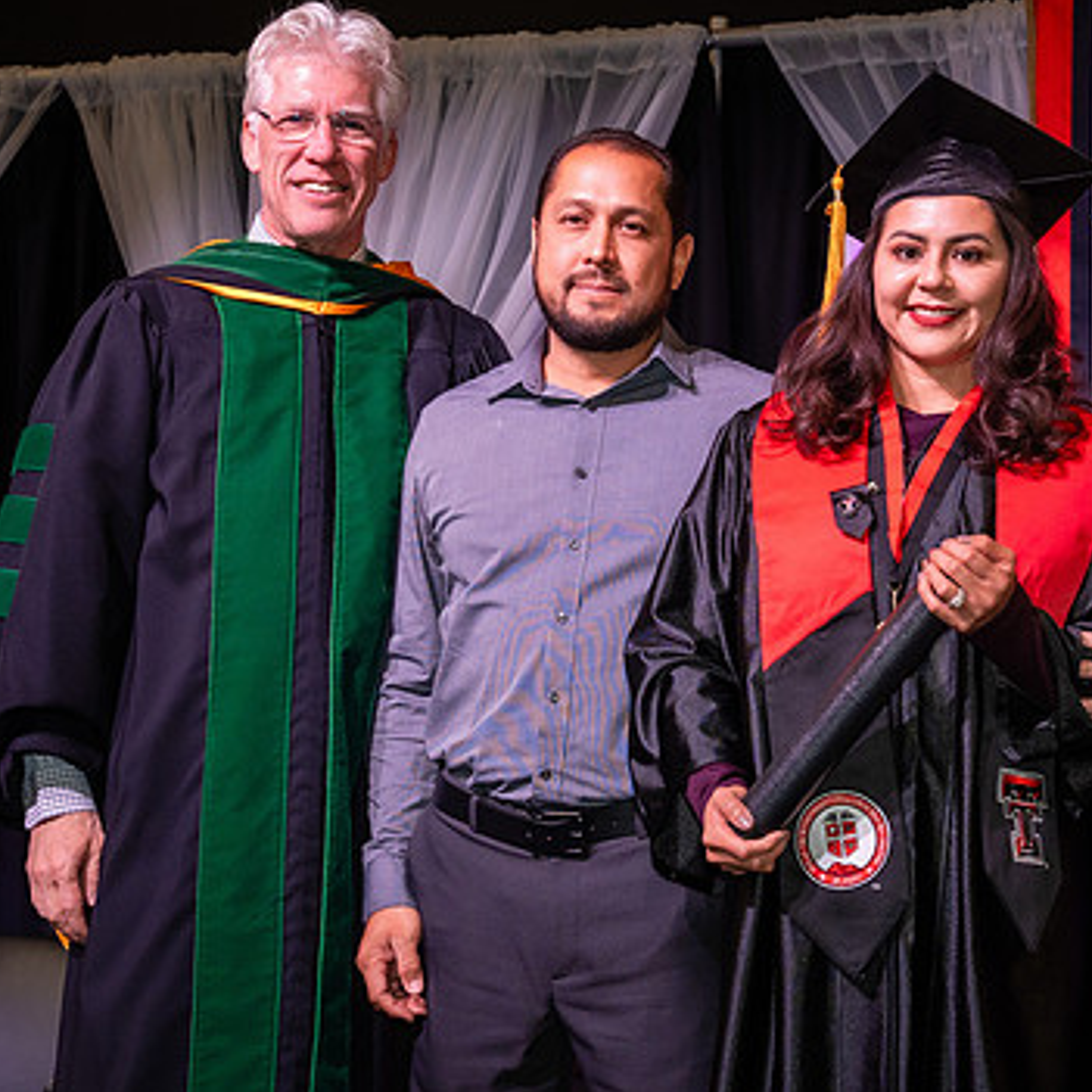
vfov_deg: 18.7
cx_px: 742
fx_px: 3319
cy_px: 594
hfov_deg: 18.6
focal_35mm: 93
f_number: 5.6
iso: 1250
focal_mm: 51
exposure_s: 1/160
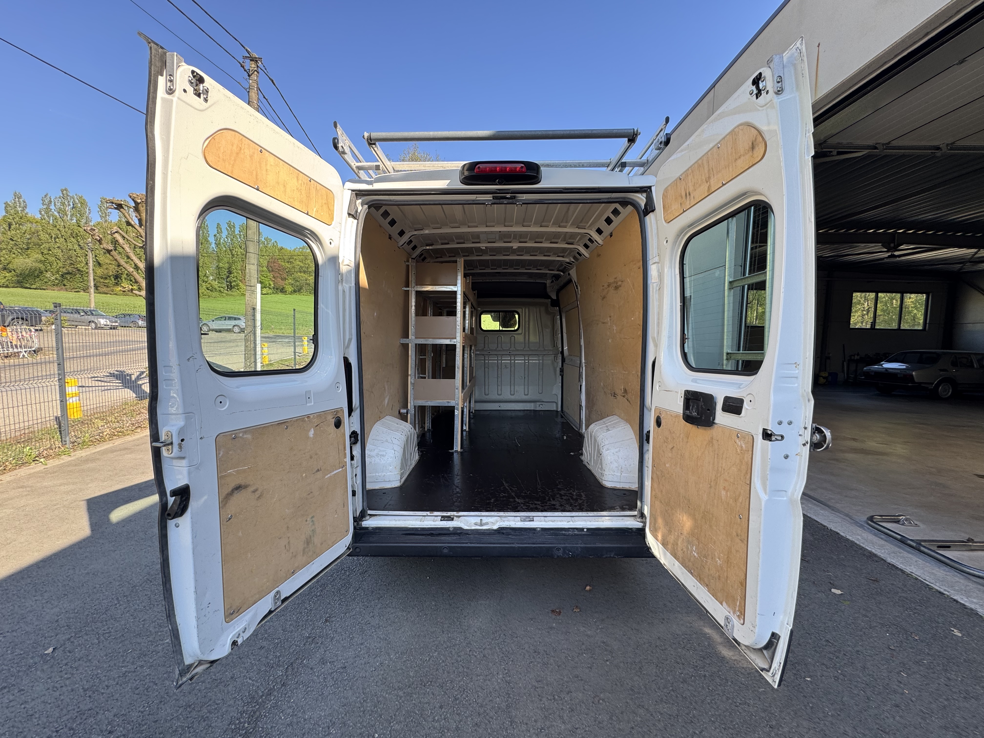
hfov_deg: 102.1
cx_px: 492
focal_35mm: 14
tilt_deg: -3.8
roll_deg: -0.6
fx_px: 398
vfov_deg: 85.7
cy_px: 369
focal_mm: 2.22
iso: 40
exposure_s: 1/207
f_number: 2.2
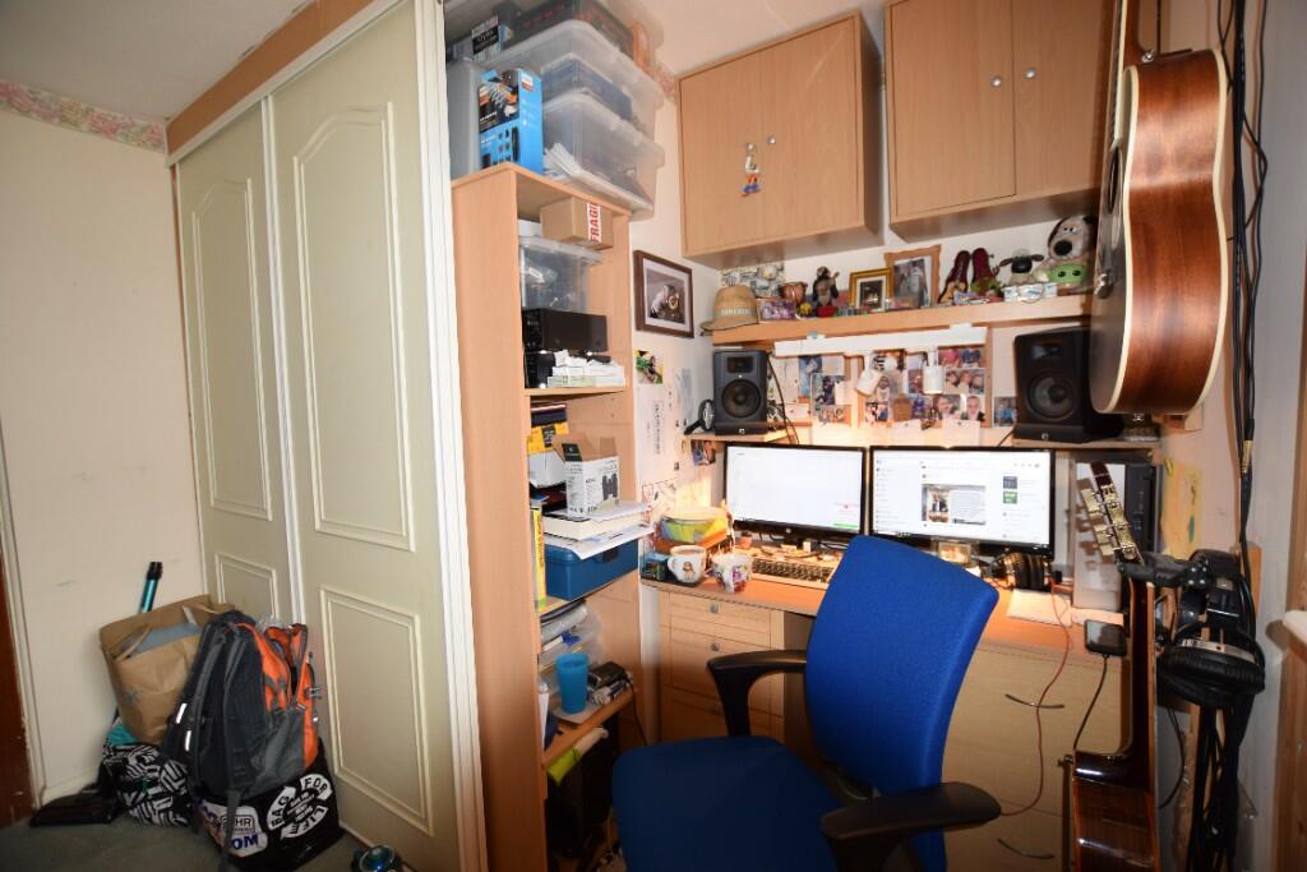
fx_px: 545
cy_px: 436
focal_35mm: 15
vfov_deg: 77.3
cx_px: 654
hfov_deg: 100.4
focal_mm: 10
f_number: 3.5
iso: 200
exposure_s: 1/20
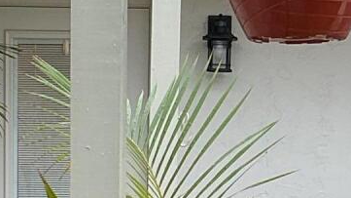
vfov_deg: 6.8
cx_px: 149
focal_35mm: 175
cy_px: 301
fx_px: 1629
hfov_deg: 12.3
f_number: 1.8
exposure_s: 1/120
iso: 32
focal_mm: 3
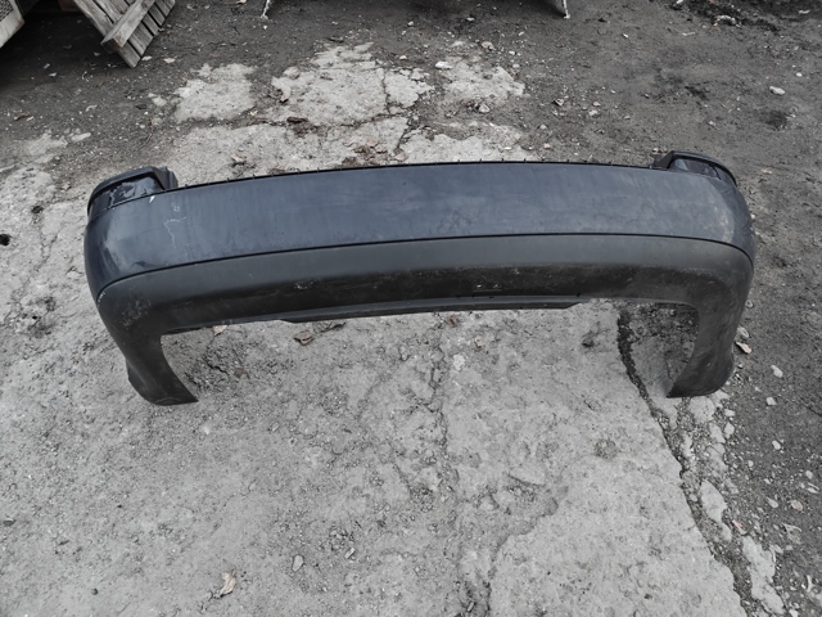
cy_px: 308
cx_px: 411
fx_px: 570
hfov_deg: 71.6
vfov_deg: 56.8
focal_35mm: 24
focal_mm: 5.59
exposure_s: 1/50
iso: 1600
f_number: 1.8
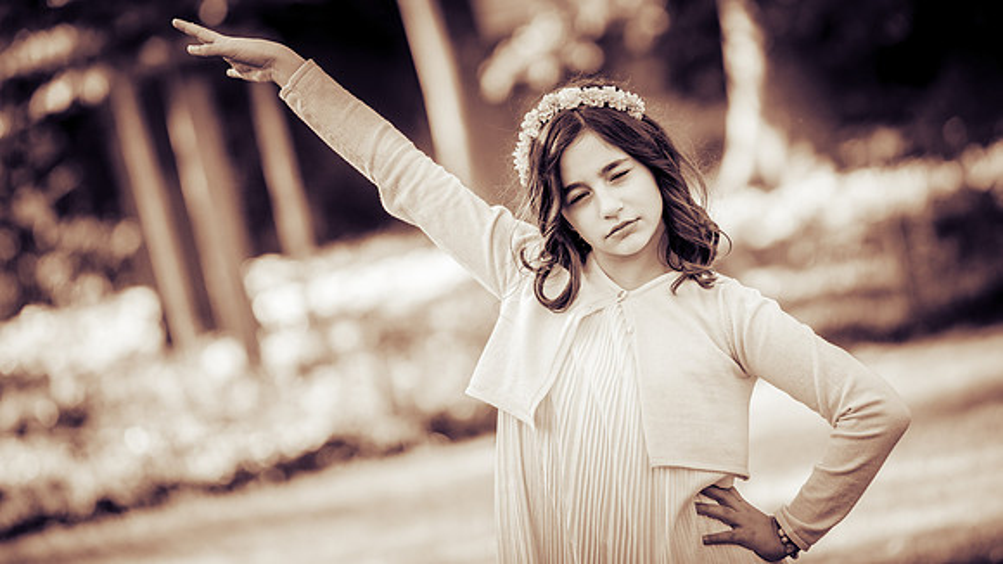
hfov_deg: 10.3
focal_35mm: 209
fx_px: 5570
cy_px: 230
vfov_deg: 5.8
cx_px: 502
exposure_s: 1/320
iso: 800
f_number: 4
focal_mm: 200
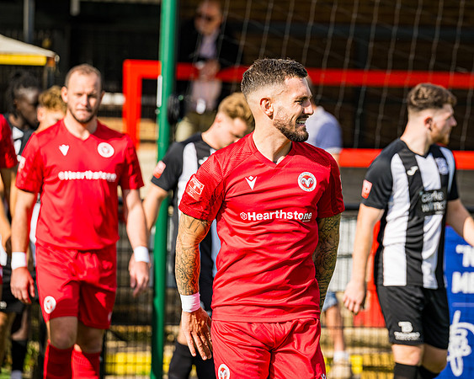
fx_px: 3067
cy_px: 180
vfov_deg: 7.1
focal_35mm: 219
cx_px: 275
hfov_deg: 8.8
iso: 100
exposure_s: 1/2000
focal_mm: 185
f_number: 4
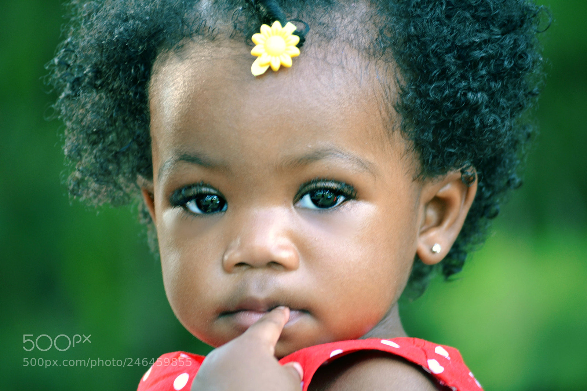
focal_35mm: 174
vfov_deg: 7.9
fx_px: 2836
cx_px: 294
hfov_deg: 11.8
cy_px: 196
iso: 400
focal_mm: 116
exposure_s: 1/60
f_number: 4.8
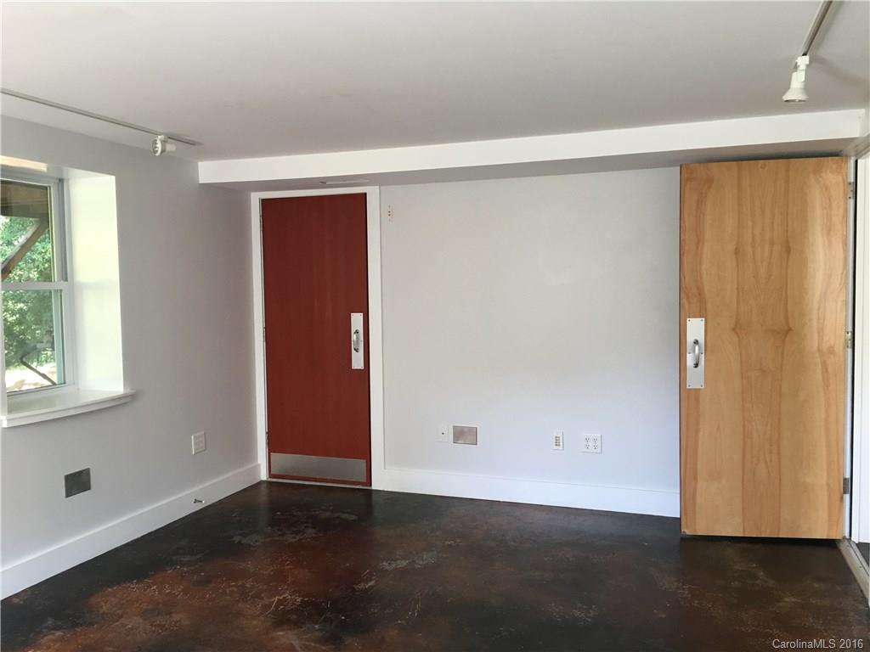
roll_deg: +0.4
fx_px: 729
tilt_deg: -2.0
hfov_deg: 61.7
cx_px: 435
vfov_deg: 48.2
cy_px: 326
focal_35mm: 29
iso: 100
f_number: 2.2
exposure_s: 1/30
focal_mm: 4.15
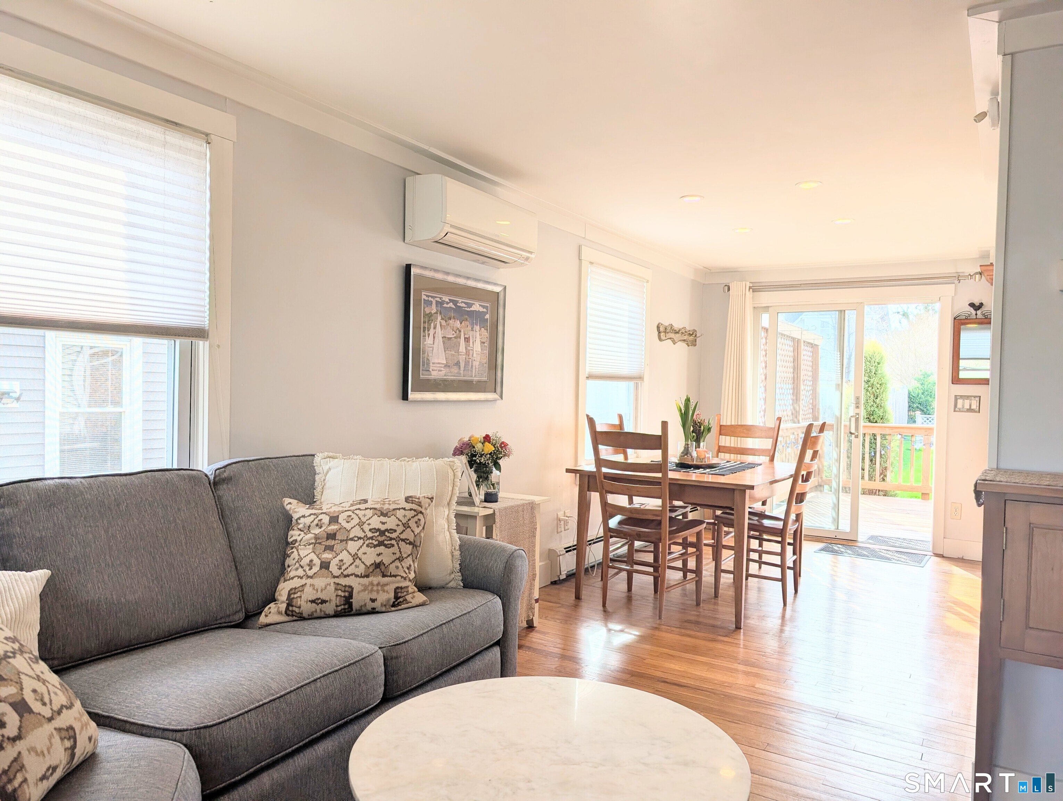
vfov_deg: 56.9
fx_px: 738
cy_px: 400
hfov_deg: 71.5
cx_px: 532
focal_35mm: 24
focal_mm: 6.9
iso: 22
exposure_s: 1/1513
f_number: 1.68
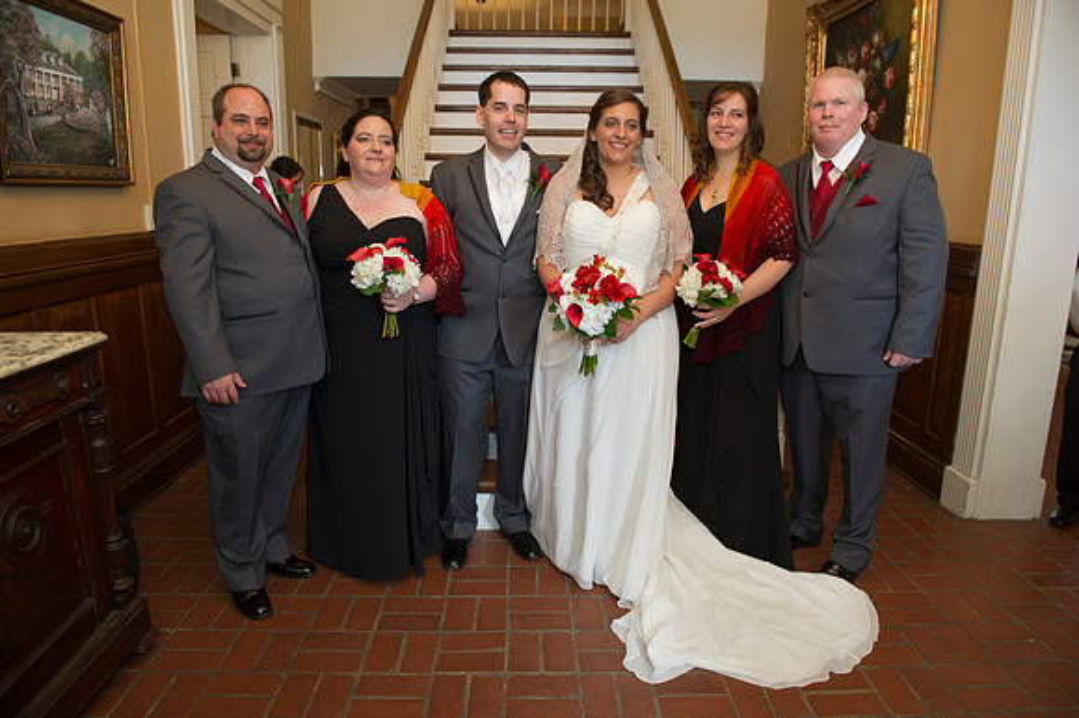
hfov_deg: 73.8
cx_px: 540
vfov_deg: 53.1
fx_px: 719
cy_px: 359
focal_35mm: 24
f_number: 4
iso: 800
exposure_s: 1/60
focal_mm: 24
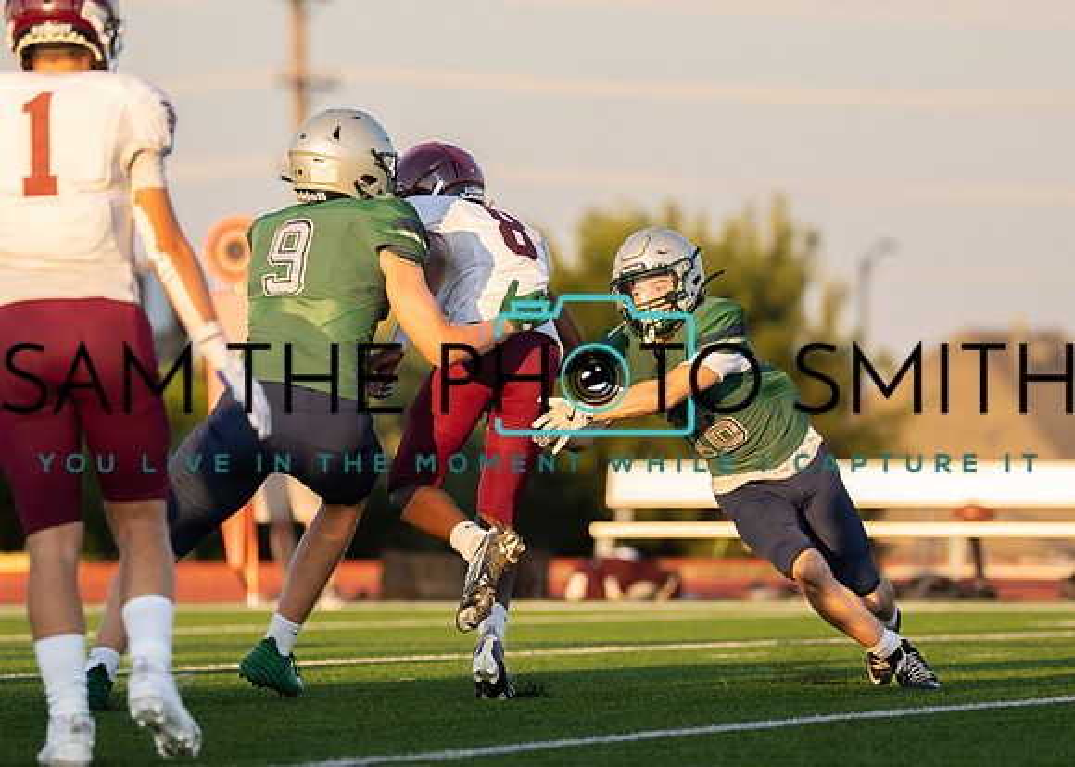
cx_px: 628
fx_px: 10068
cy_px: 362
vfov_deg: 4.4
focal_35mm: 330
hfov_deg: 6.1
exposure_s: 1/1250
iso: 250
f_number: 2.8
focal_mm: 200
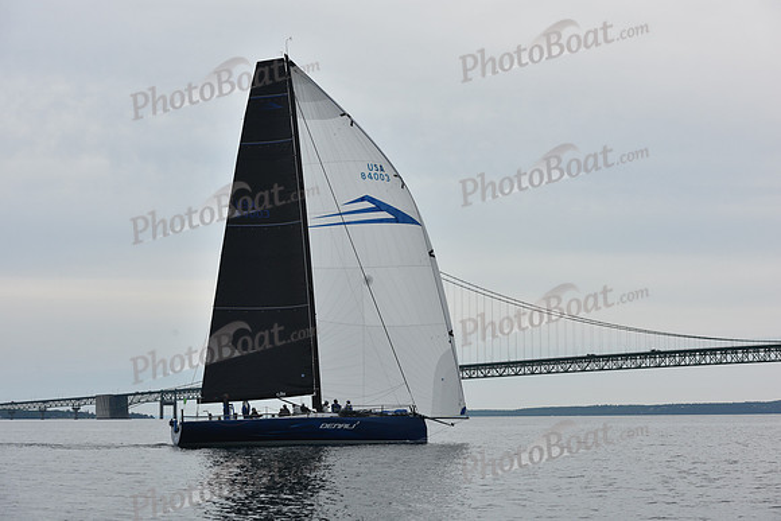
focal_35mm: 70
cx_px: 390
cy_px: 260
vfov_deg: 19.5
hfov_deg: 28.8
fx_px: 1519
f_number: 8
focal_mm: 70
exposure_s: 1/800
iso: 250
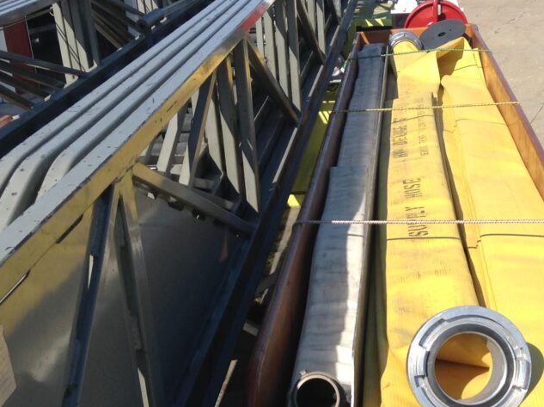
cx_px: 318
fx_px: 957
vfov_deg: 23.7
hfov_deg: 31.7
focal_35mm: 61
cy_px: 318
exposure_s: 1/999
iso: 25
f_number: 2.4
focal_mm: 3.3
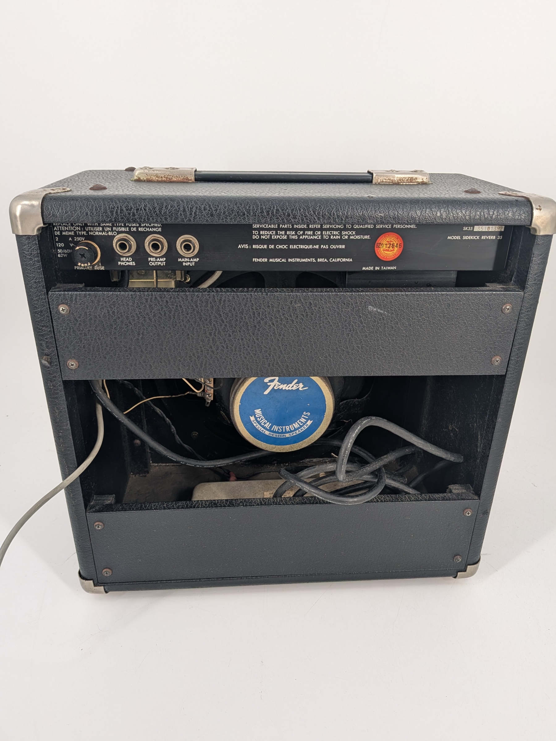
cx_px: 278
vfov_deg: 71.6
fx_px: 514
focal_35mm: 24
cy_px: 370
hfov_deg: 56.8
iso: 64
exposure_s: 1/60
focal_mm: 4.53
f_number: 1.7
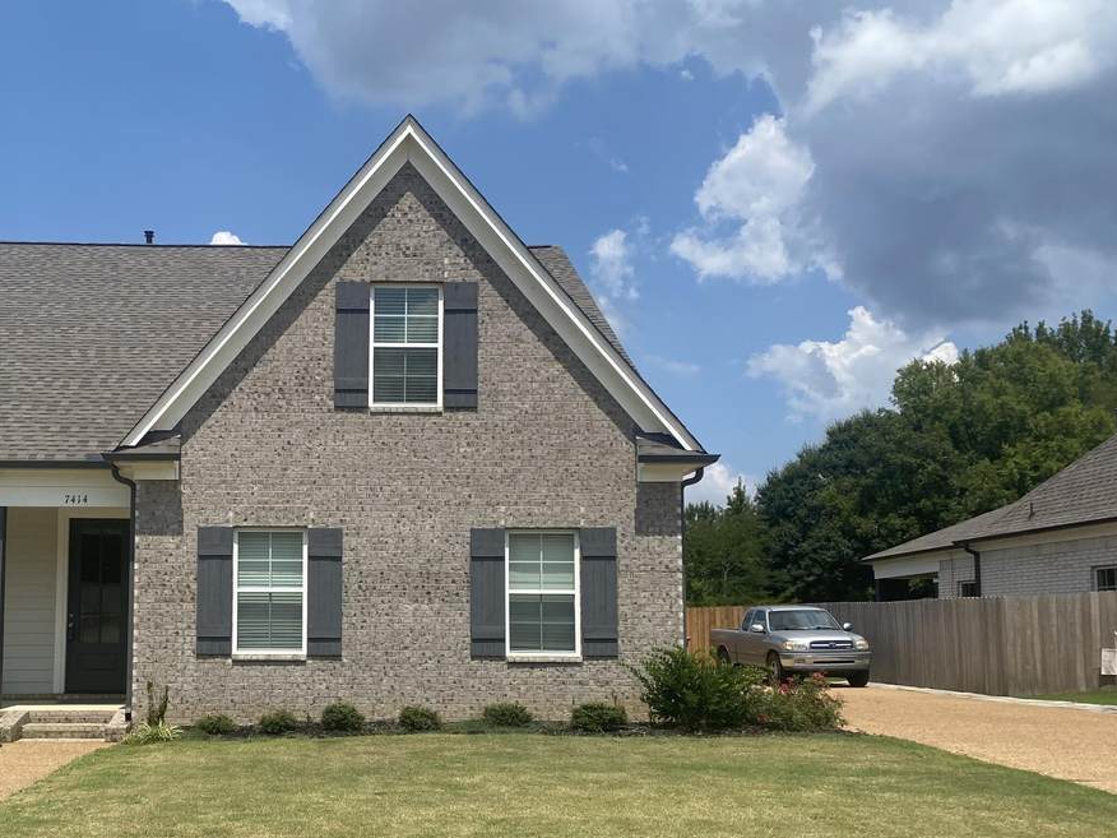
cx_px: 324
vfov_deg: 37.4
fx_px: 1226
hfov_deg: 47.7
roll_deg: +0.0
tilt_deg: +4.3
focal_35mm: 38
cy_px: 551
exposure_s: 1/4608
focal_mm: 4.25
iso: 32
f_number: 1.8
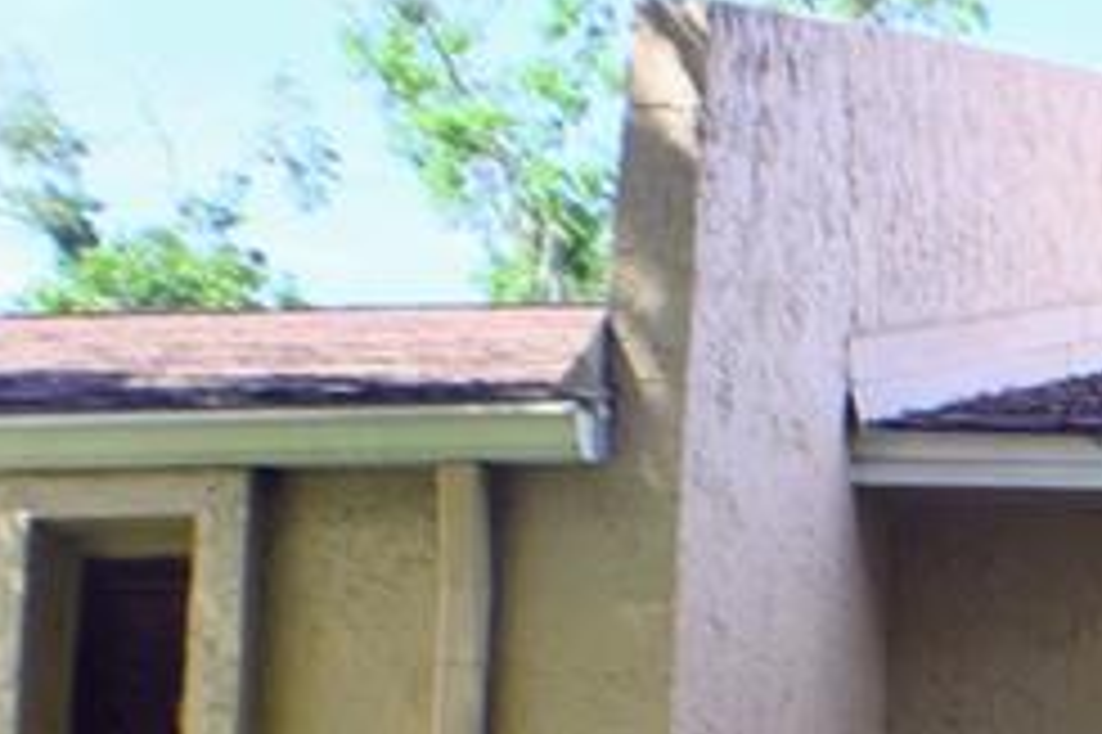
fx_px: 5570
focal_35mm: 182
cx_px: 2002
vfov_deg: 7.4
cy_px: 1229
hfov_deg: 10.6
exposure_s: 1/250
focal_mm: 29
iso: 400
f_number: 10
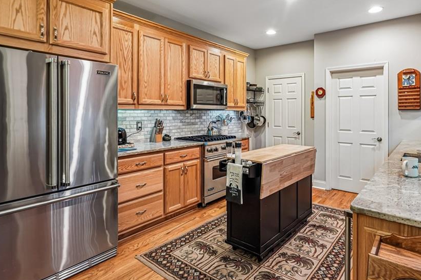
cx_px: 250
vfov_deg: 61.1
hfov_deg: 83.1
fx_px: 234
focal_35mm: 20
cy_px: 106
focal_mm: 16
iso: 320
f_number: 5.6
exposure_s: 1/3.33
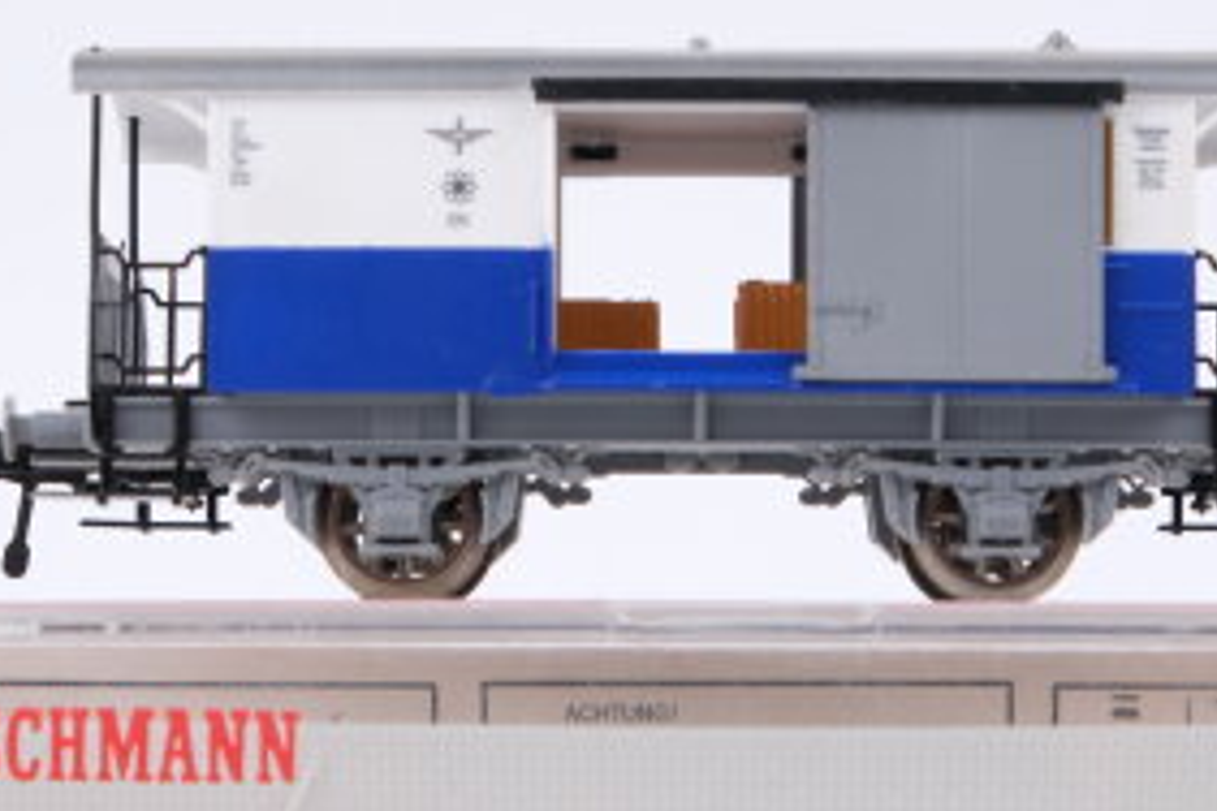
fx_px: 4394
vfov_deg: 10.5
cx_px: 682
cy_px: 751
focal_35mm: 130
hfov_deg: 15.8
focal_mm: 40.7
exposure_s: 1/125
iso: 400
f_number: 9
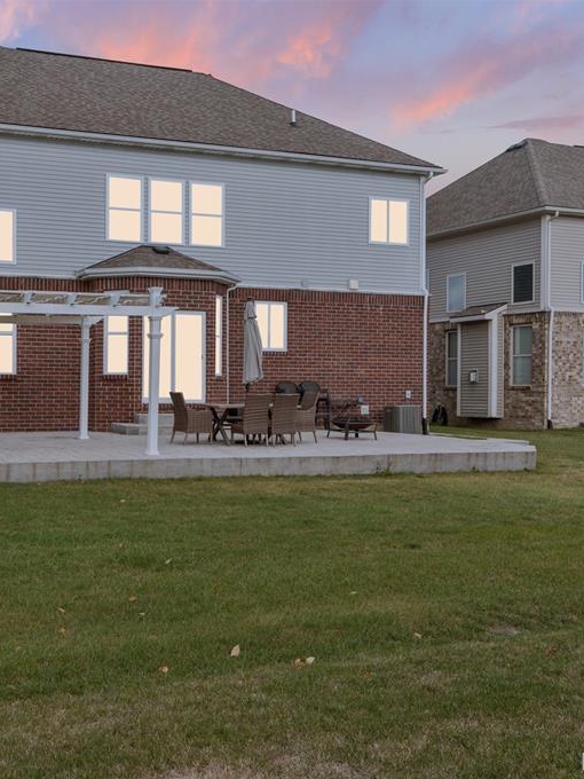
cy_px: 390
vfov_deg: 44.8
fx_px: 945
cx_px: 111
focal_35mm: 42
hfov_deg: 33.3
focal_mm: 29
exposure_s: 1/125
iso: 100
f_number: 8
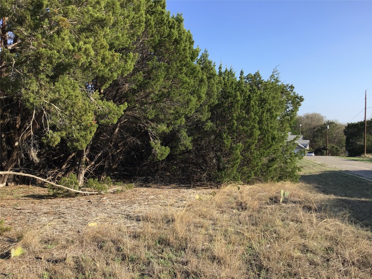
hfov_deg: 58.4
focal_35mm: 31
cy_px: 140
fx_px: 333
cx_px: 186
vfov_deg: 45.4
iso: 25
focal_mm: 3.3
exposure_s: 1/522
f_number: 2.4
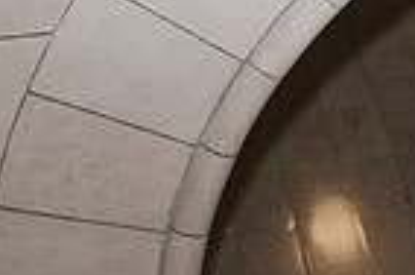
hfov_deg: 12.3
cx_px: 571
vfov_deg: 8.5
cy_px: 256
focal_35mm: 161
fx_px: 1852
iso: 1000
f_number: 3.5
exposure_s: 1/200
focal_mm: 35
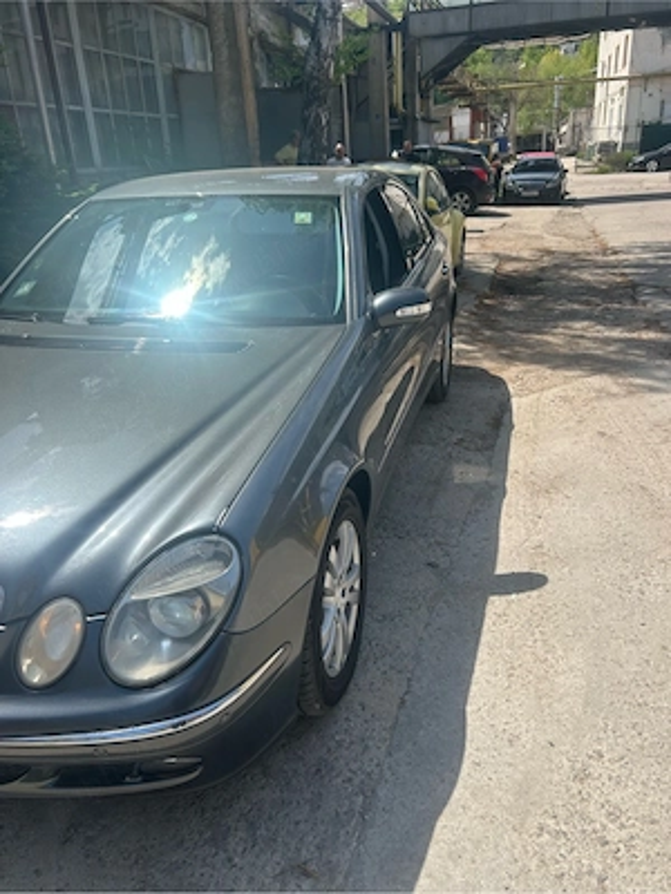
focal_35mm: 26
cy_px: 447
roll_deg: +3.3
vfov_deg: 67.3
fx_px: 672
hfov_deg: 53.1
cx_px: 336
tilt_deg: -23.2
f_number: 1.5
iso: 50
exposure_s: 1/3968
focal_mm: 5.7
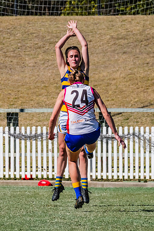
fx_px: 5546
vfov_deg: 2.4
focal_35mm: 864
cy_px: 107
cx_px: 75
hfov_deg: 1.6
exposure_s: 1/1600
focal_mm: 330
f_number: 14
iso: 800
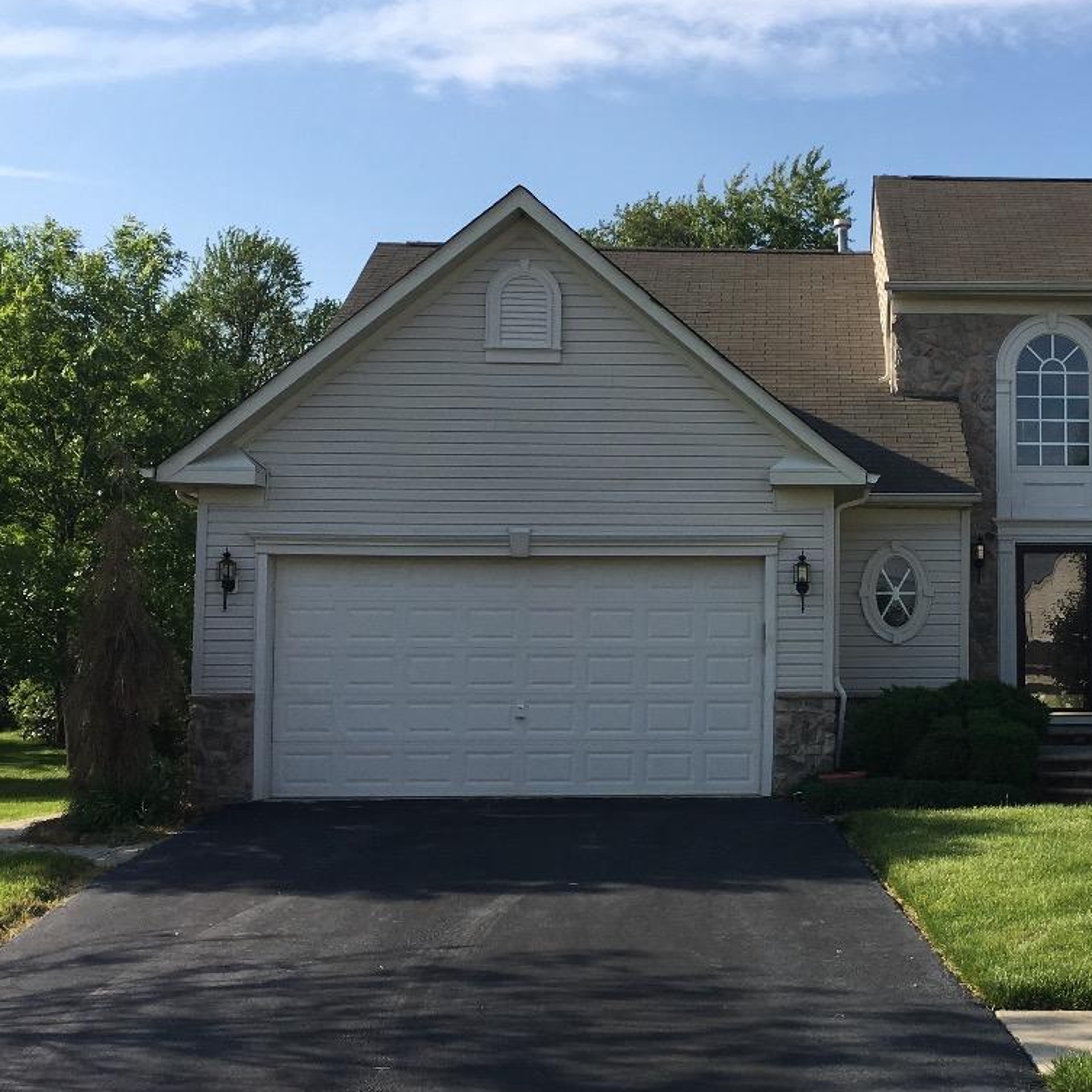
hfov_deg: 33.5
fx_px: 1749
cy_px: 611
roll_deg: +0.2
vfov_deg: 34.6
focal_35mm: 49
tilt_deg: +6.2
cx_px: 903
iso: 25
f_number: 2.2
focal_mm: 4.15
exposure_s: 1/1399
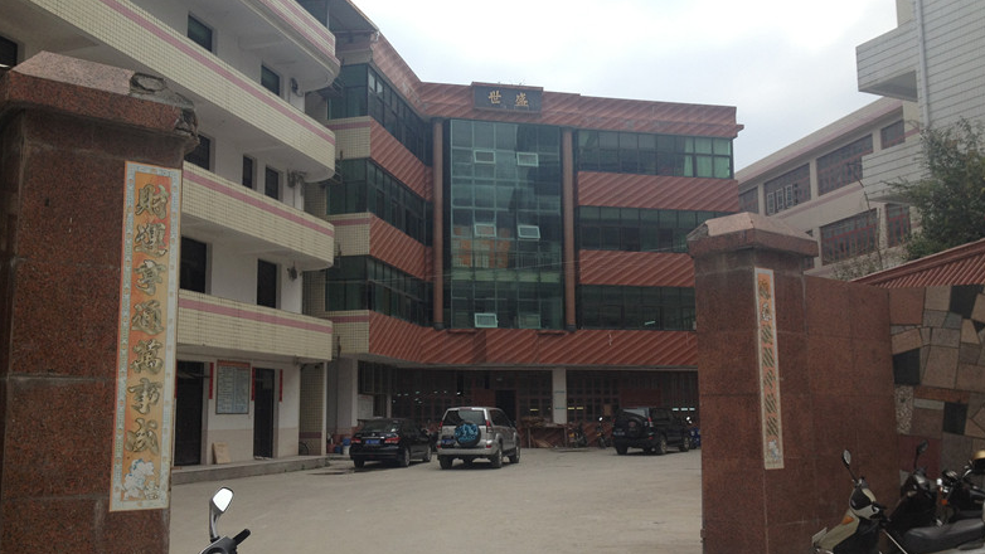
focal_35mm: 39
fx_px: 1019
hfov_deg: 51.6
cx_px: 486
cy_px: 293
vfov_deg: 30.4
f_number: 2.4
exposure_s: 1/497
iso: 64
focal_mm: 4.28
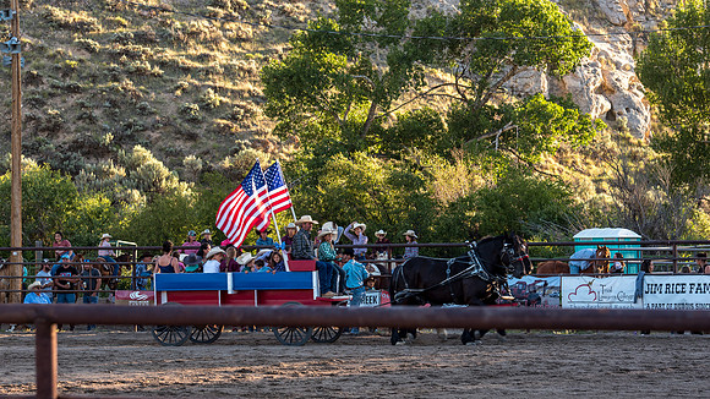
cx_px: 319
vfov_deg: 8.3
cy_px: 233
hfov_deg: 14.7
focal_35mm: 146
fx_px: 2743
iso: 100
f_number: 7.1
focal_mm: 122
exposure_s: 1/125
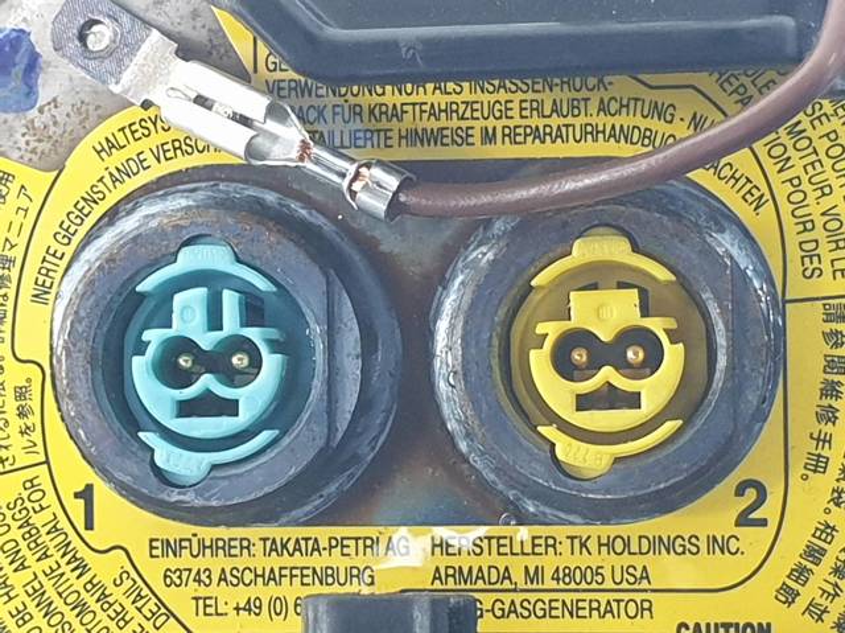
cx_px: 422
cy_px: 316
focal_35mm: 26
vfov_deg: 53.0
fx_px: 634
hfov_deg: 67.3
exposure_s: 1/100
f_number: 2.4
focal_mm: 4.3
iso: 320
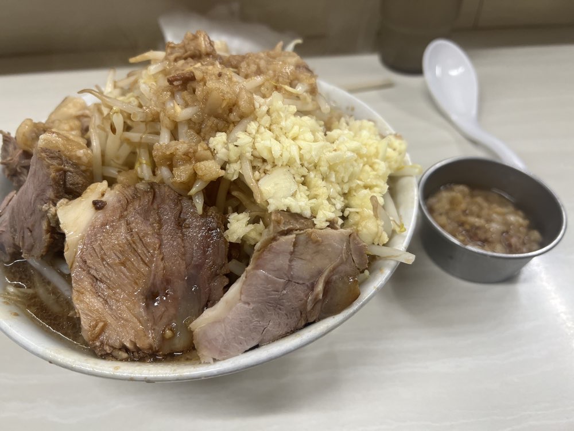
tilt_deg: -46.0
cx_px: 287
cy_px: 216
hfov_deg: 67.3
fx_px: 431
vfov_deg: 53.1
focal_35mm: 26
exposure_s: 1/120
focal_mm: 5.7
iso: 125
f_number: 1.5
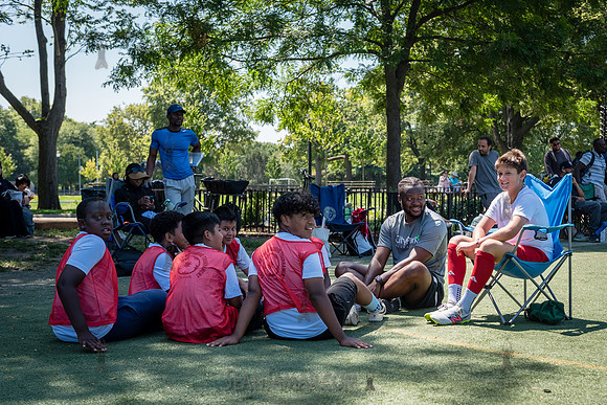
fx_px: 931
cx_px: 373
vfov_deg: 24.5
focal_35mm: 55
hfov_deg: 36.0
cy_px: 242
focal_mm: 44
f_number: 4
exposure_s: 1/640
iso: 200
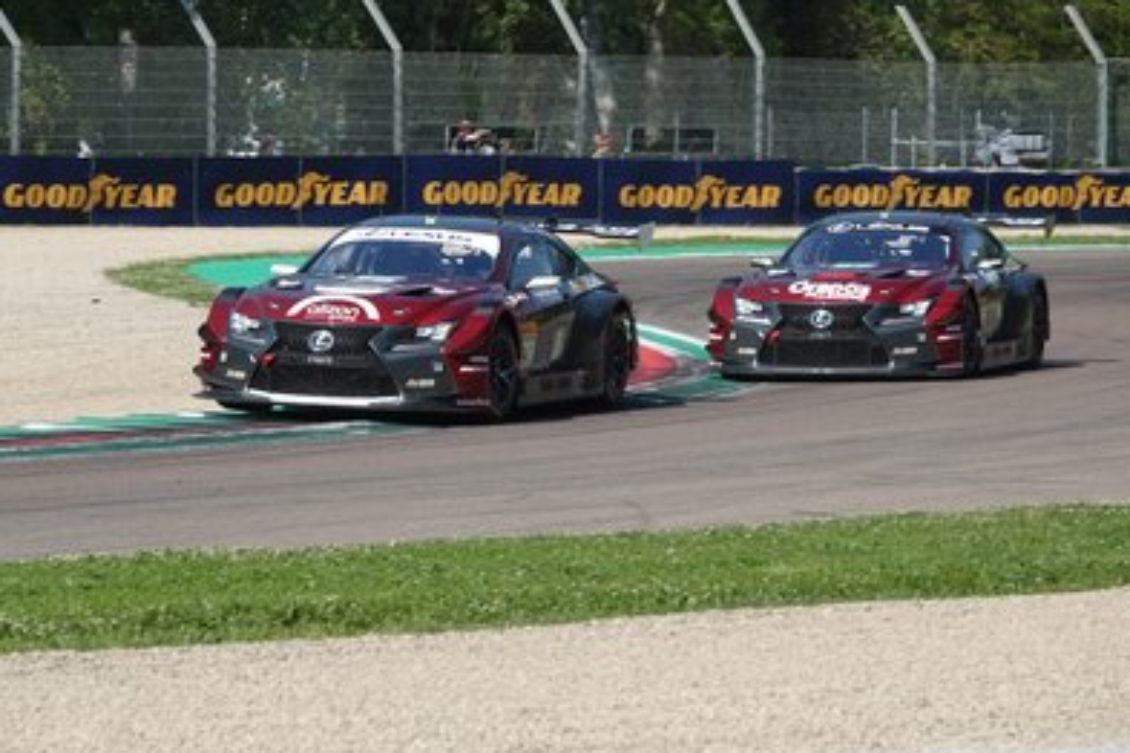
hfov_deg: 8.1
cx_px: 552
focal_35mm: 253
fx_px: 7941
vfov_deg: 5.4
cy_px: 354
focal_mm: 81.1
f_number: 4.5
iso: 100
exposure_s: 1/800
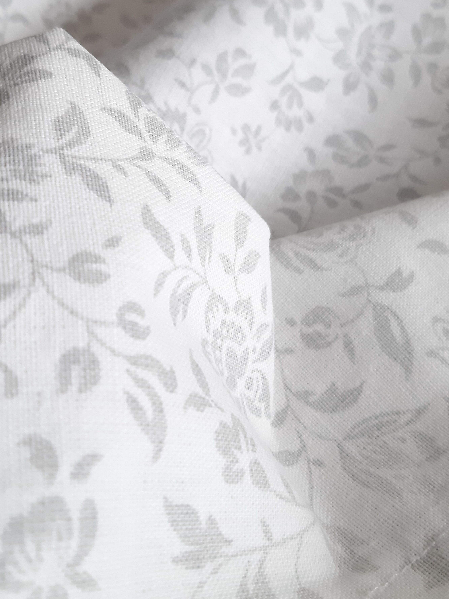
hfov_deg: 33.6
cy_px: 222
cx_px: 220
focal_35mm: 43
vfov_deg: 43.5
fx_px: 744
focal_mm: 3.93
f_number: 1.7
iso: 200
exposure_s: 1/60
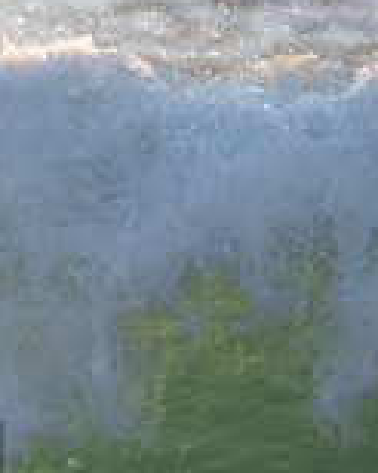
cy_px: 404
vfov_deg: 0.7
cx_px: -320
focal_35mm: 2655
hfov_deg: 0.6
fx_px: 37165
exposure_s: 1/500
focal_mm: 500
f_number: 5.6
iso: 560
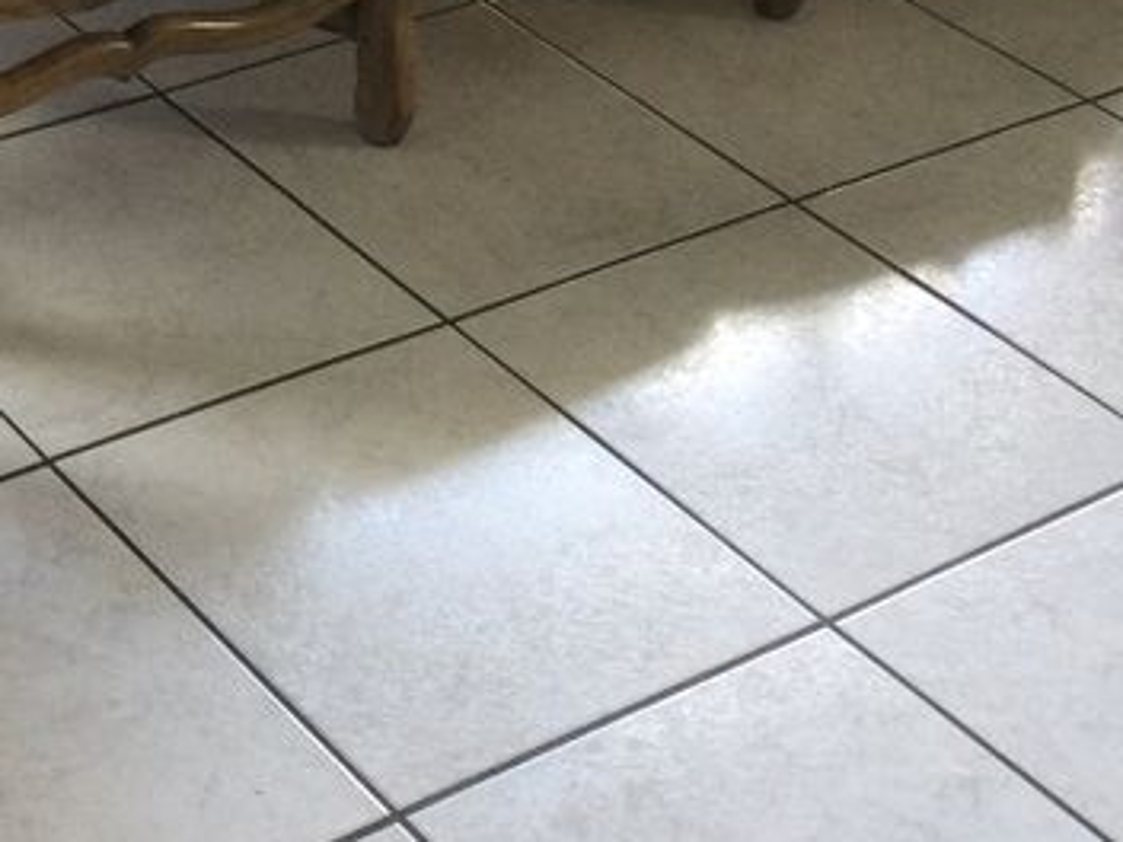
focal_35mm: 88
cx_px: -140
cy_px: -277
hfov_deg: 21.1
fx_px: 2855
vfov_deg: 15.9
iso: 32
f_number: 2.4
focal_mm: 3.3
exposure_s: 1/33
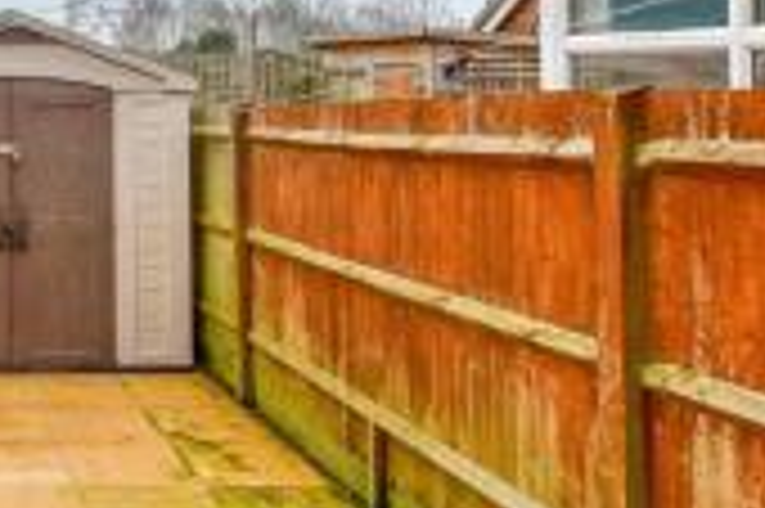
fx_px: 892
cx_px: -104
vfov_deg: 30.7
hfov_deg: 37.6
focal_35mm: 42
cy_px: 74
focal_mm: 10
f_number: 8
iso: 400
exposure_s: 1/250
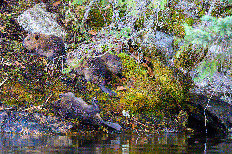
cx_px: 116
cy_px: 77
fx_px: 5410
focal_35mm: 840
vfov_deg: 1.6
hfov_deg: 2.5
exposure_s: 1/2000
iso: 20000
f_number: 6.3
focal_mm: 560
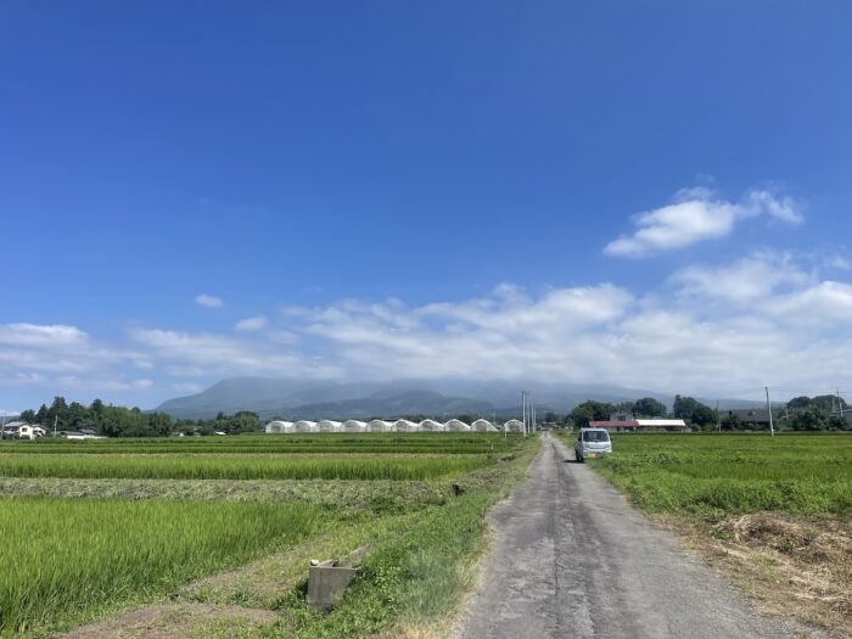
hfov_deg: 69.4
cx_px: 426
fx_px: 615
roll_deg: -1.0
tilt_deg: +11.4
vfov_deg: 54.9
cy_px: 320
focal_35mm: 25
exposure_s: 1/4348
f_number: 1.6
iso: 32
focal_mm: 5.1
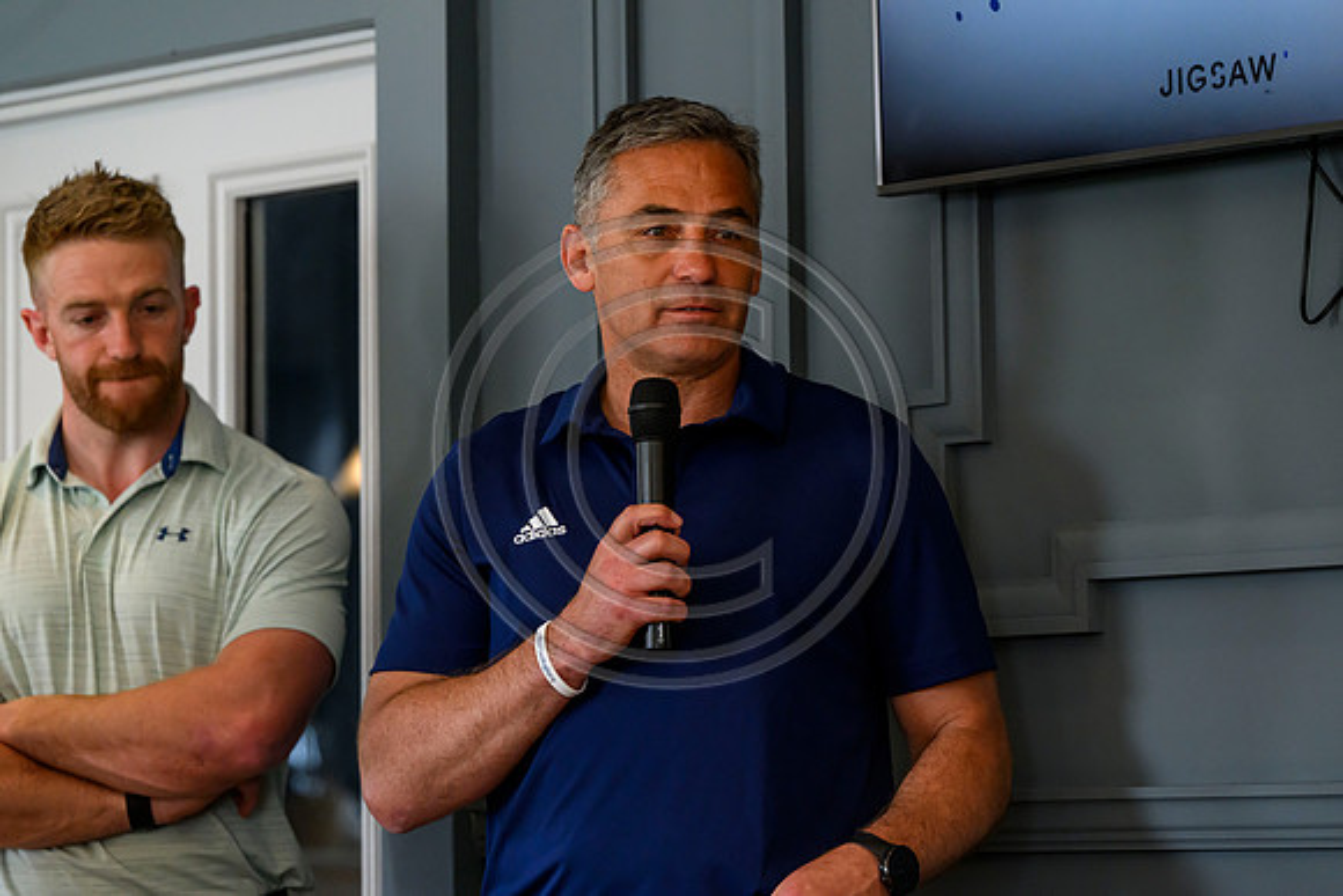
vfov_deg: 9.8
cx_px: 672
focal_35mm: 140
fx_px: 5224
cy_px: 448
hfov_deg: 14.7
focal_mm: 140
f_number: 4
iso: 5000
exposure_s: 1/500
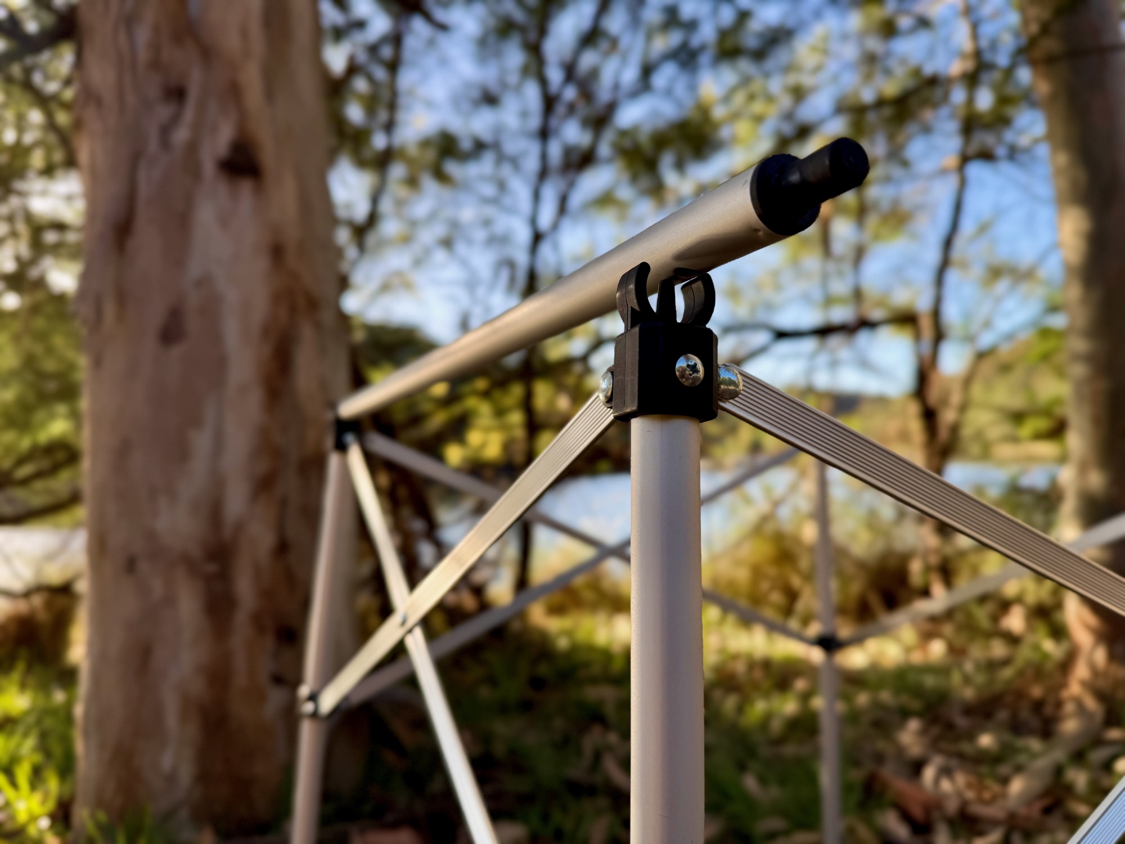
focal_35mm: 24
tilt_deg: +1.9
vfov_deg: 56.8
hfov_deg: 71.6
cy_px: 422
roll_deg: +1.4
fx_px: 780
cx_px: 562
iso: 80
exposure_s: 1/1211
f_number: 1.78
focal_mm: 6.76
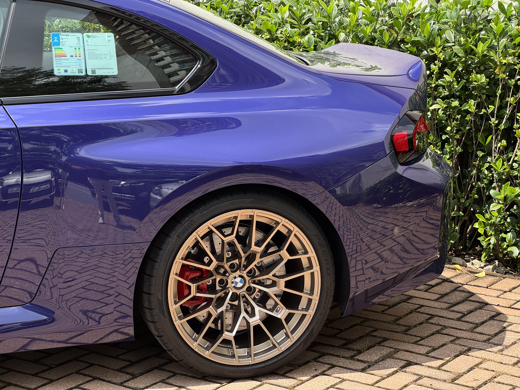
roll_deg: +0.2
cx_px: 260
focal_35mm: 77
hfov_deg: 25.3
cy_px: 195
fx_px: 1157
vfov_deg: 19.1
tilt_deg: -10.4
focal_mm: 9
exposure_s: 1/426
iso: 25
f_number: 2.8
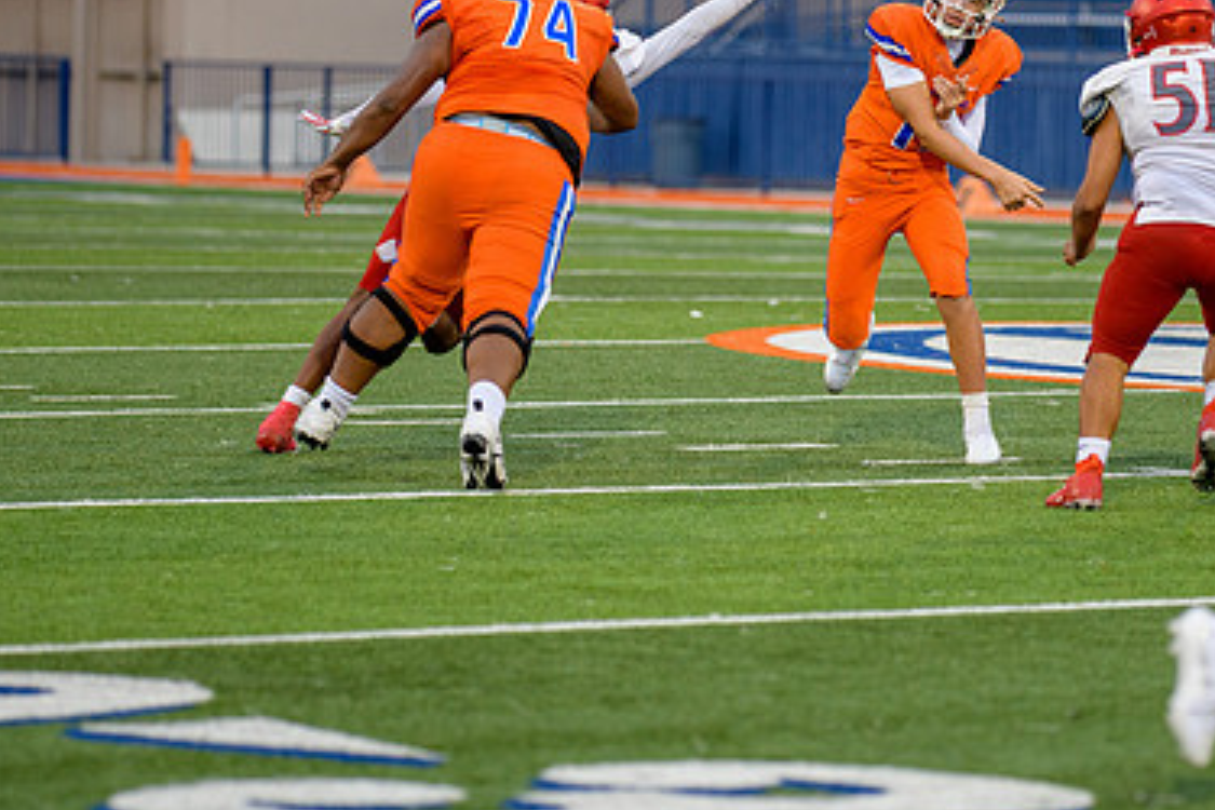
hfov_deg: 7.8
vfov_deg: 5.2
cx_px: 823
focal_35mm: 263
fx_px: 8876
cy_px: 228
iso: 640
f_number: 2.8
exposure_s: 1/500
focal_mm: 170
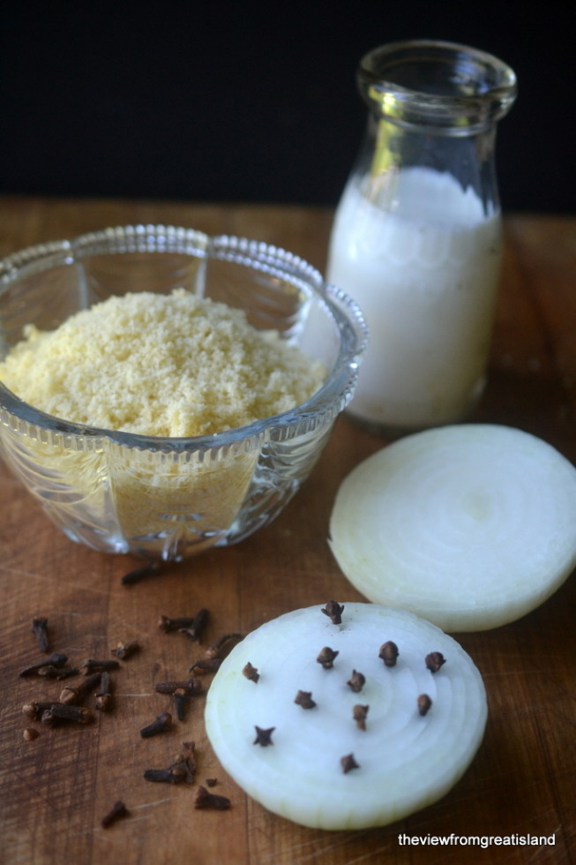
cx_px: 288
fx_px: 1440
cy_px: 432
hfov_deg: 22.6
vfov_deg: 33.4
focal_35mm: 60
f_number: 3
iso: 640
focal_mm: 40
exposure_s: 1/500
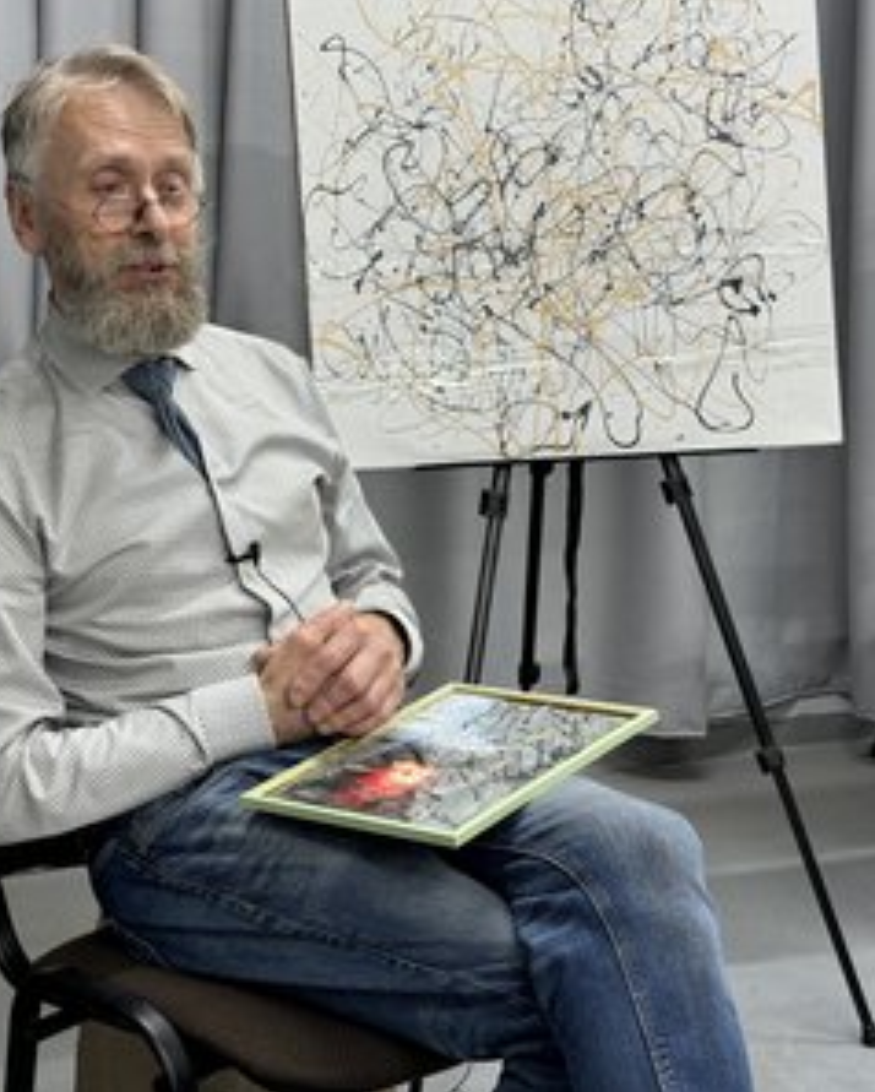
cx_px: 327
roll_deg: +1.1
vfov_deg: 30.0
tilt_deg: -12.2
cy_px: 548
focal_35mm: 63
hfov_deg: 24.2
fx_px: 2037
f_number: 1.78
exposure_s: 1/50
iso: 80
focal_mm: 6.76
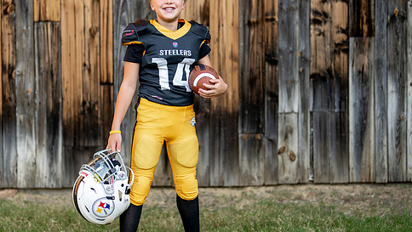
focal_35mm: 78
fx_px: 853
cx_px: 180
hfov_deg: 27.1
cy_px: 115
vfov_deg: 15.5
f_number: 1.2
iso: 100
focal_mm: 50
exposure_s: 1/2000
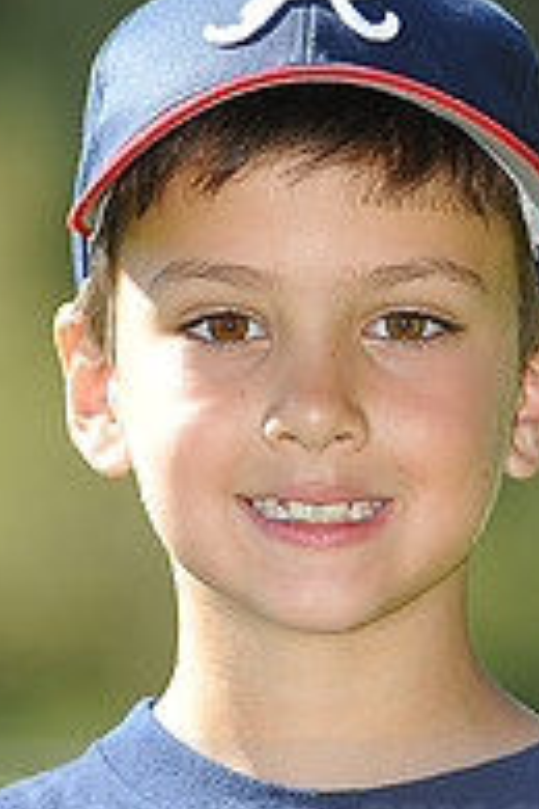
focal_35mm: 594
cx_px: 270
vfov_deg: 3.5
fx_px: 13339
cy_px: 797
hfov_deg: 2.3
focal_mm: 200
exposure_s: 1/500
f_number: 4.5
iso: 200
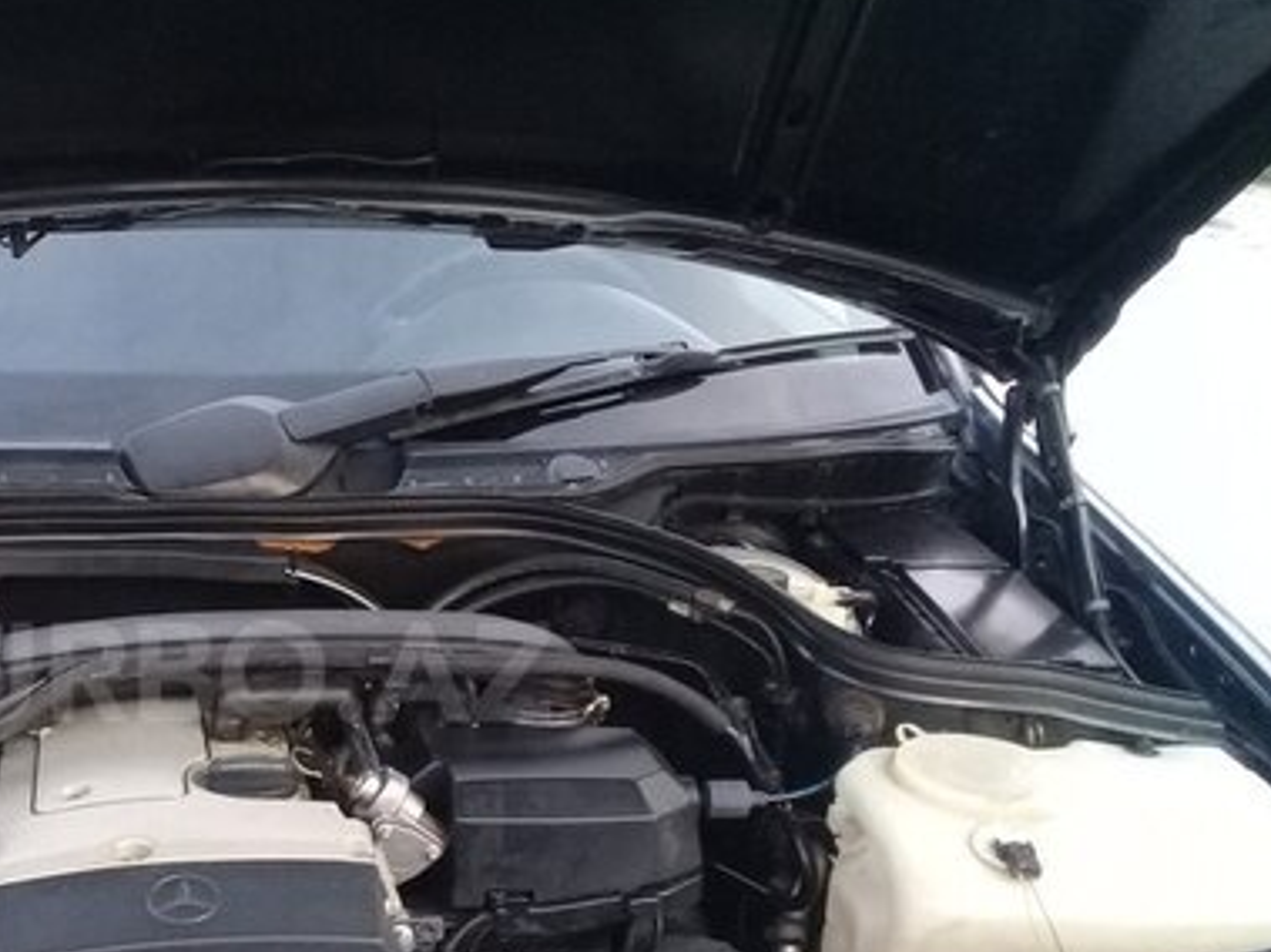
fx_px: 1982
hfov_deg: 34.2
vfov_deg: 26.8
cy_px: 672
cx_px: 208
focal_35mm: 54
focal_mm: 3.3
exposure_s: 1/40
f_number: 2.2
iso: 125
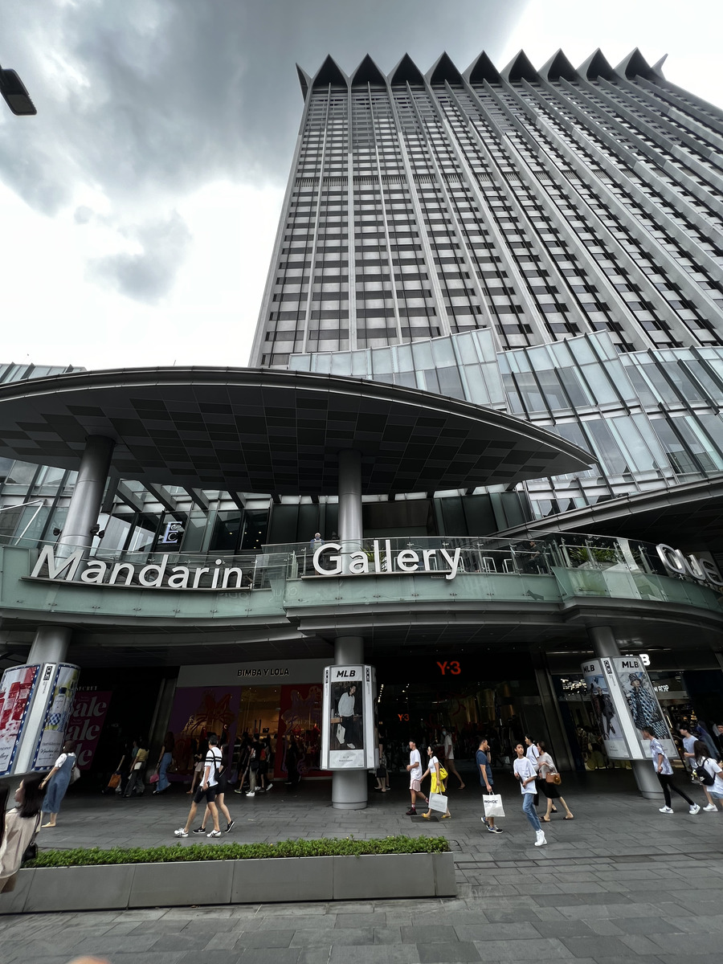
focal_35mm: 13
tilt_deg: +33.3
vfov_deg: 106.2
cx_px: 362
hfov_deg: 89.9
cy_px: 482
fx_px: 362
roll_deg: +1.7
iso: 32
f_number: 1.8
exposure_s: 1/314
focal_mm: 1.57
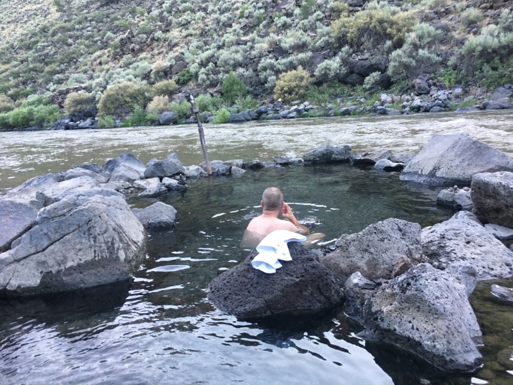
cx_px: 256
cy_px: 192
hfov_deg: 61.7
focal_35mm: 29
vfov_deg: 48.2
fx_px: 430
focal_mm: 4.15
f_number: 2.2
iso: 40
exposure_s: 1/30
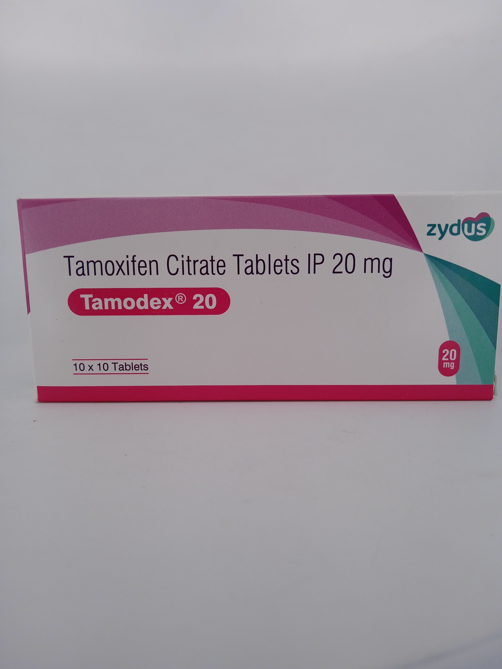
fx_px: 541
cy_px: 334
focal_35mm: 28
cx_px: 251
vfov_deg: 63.4
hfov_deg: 49.7
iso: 113
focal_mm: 3.43
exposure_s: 1/224
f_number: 2.2
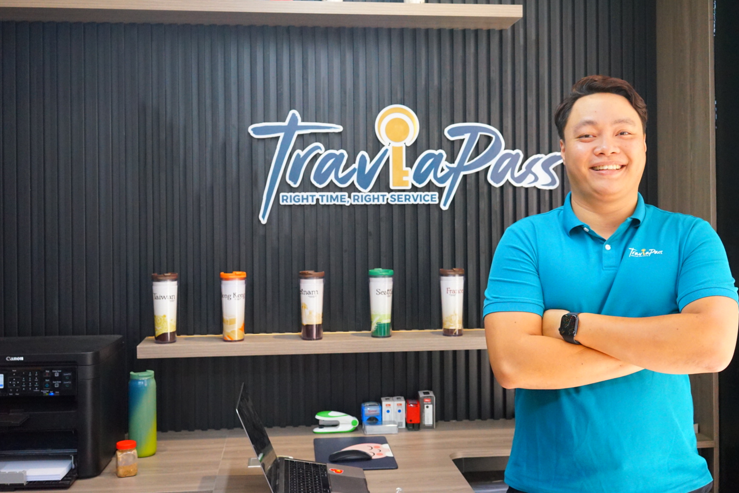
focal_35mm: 39
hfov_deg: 49.5
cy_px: 220
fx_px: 801
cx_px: 380
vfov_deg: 34.2
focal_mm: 35
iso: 4000
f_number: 5.6
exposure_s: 1/200
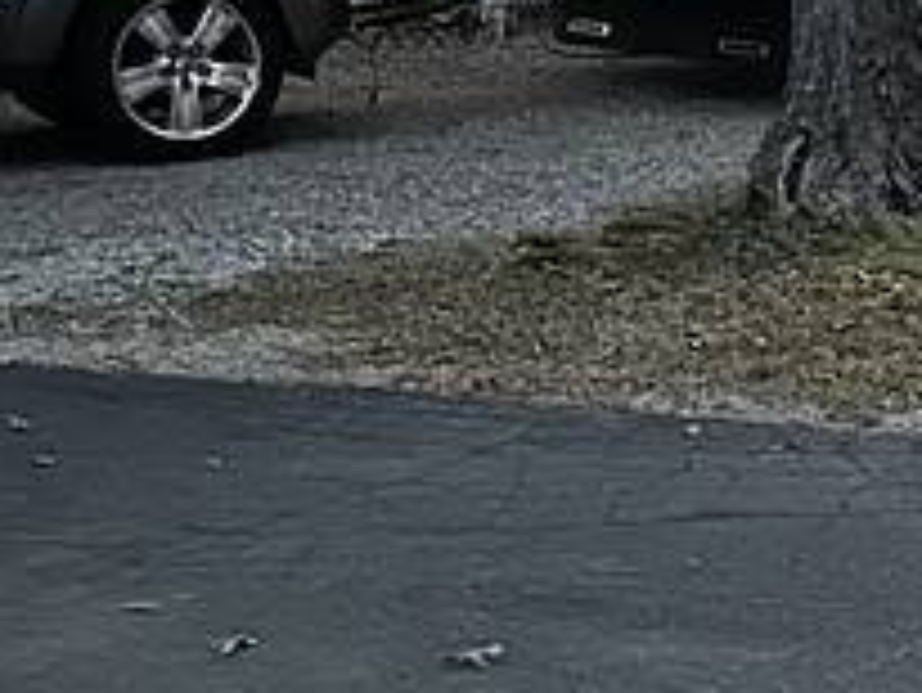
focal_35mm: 117
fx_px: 3118
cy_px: -99
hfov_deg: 16.2
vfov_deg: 12.4
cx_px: 1088
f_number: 1.78
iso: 2000
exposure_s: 1/18
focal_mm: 6.86
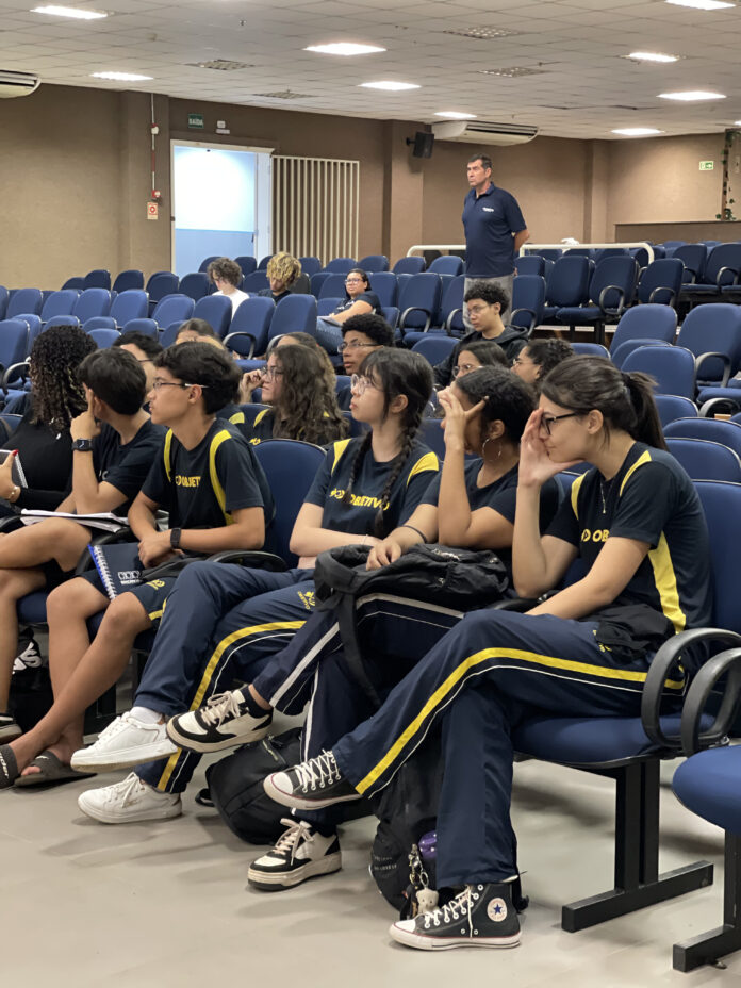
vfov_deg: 30.3
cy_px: 494
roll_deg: -0.6
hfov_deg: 22.9
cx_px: 370
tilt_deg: -5.6
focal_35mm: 64
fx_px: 1827
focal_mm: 7.5
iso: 500
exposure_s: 1/15
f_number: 2.2
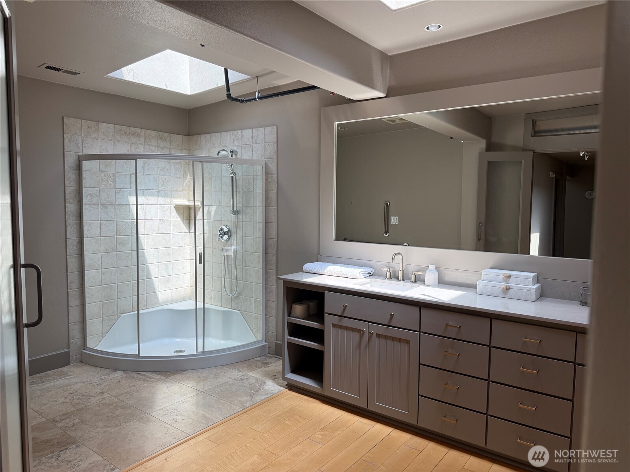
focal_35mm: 24
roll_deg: -1.4
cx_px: 315
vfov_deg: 56.8
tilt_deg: -4.0
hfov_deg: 71.6
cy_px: 236
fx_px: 437
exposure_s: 1/612
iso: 100
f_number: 1.78
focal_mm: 6.76
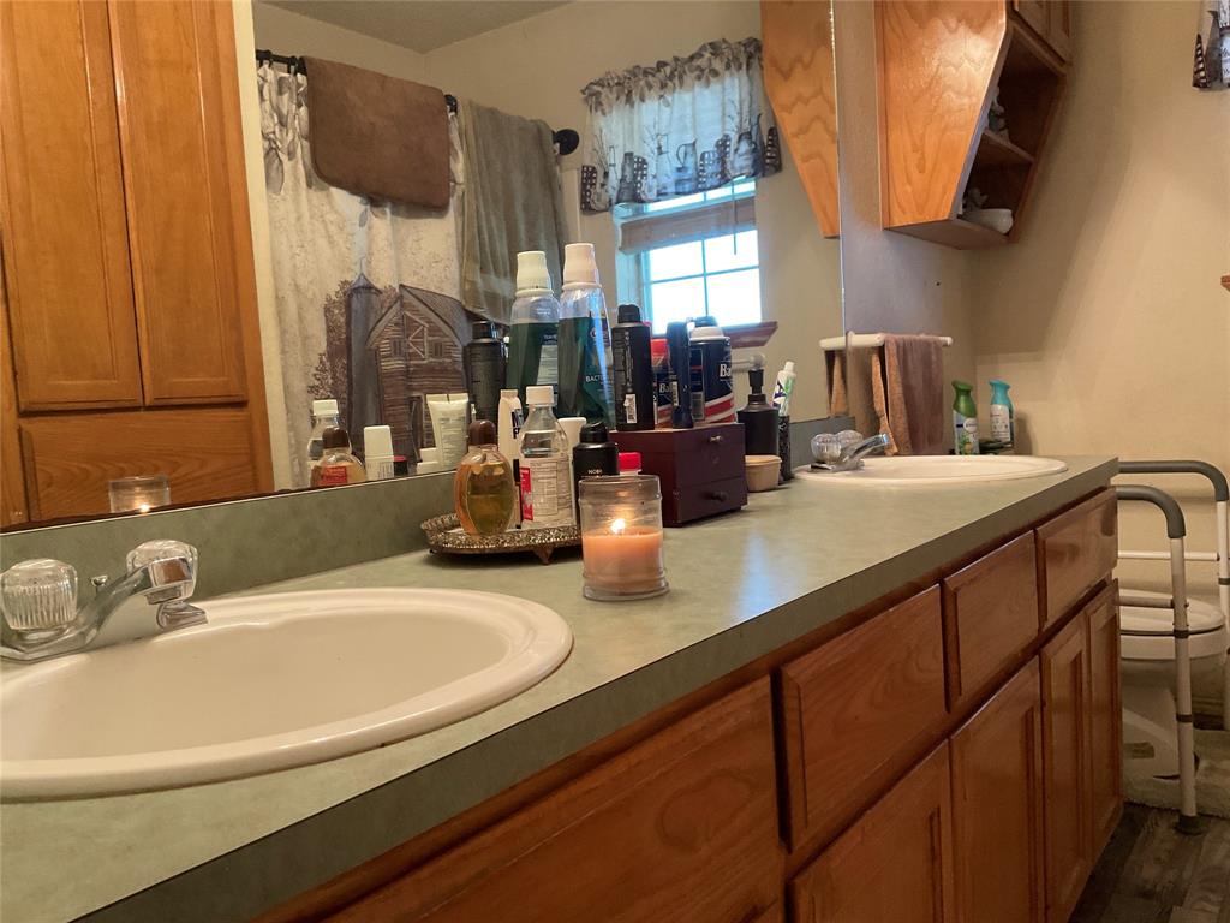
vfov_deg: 48.2
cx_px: 615
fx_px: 1030
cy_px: 462
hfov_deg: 61.7
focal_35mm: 29
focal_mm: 3
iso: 160
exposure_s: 1/60
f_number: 1.8
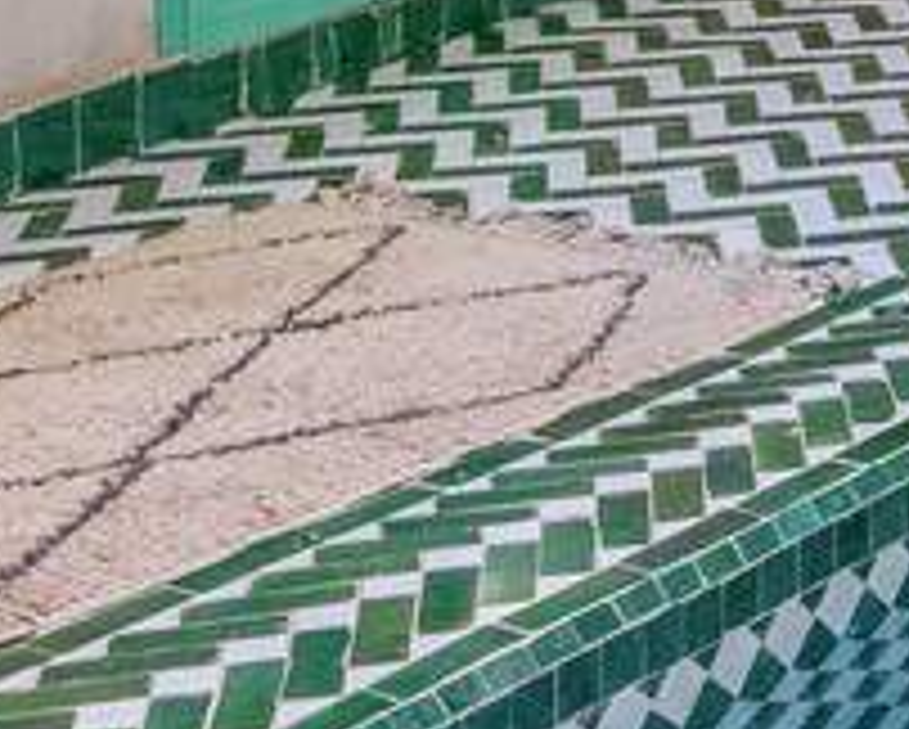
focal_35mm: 114
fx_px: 3070
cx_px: 1404
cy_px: -662
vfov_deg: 12.2
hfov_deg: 15.4
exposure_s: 1/25
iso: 200
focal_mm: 16
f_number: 10
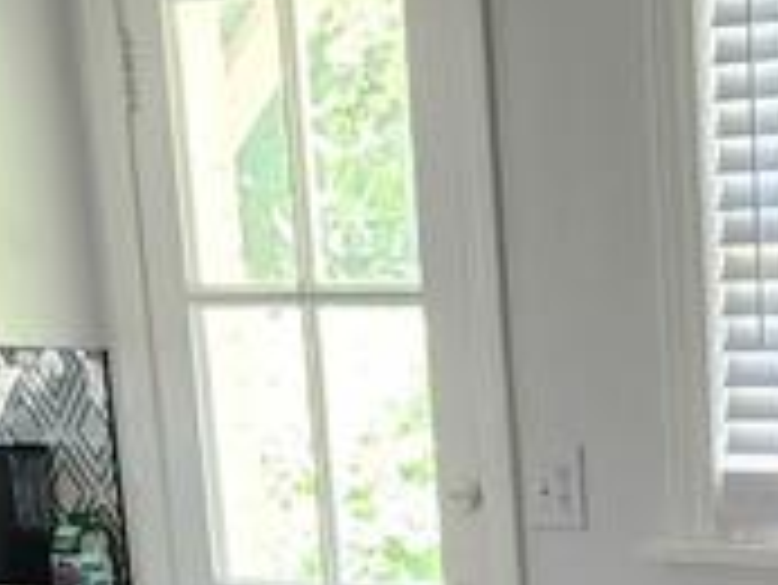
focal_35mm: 136
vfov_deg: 9.4
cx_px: 1232
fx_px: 3059
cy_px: 1539
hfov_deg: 13.5
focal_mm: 5.4
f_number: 1.8
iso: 400
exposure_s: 1/120
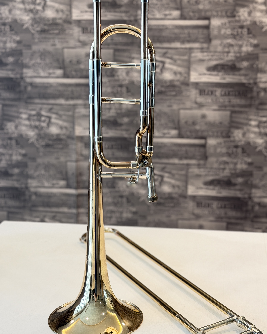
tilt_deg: -13.0
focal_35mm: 61
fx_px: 603
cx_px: 161
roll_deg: -0.4
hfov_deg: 24.9
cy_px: 170
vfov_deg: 31.0
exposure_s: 1/50
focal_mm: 6.76
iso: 125
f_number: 1.78
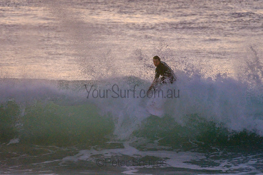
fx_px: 5480
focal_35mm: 750
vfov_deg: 1.8
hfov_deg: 2.7
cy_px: 88
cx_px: 132
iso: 4500
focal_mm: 500
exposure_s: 1/250
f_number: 5.6
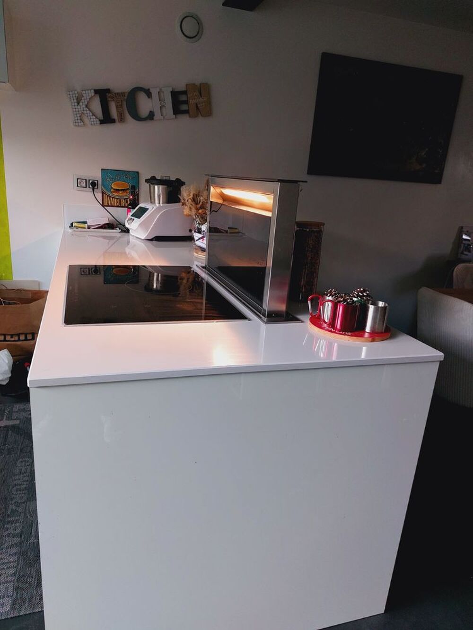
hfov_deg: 56.8
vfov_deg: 71.6
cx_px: 236
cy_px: 315
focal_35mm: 24
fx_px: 437
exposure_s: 1/50
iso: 200
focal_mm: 5.23
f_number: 1.8
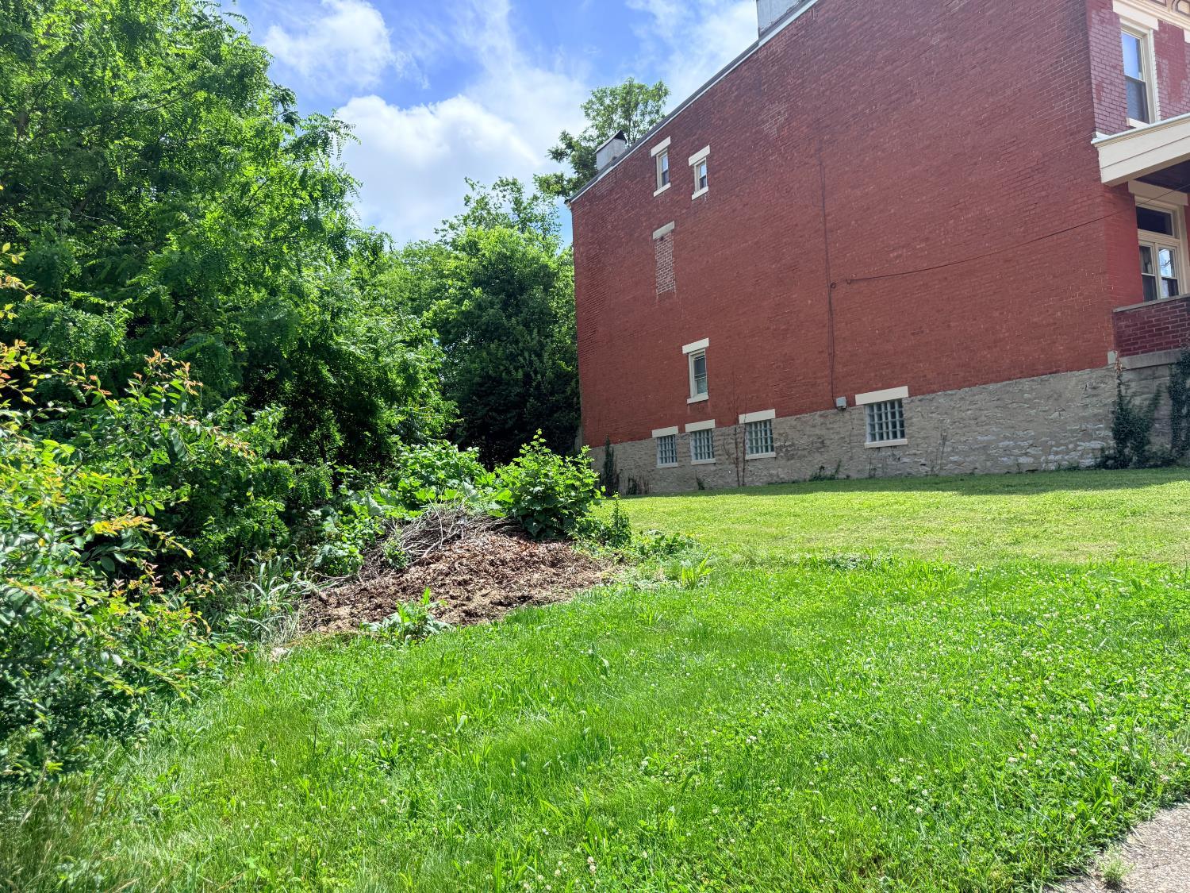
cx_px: 595
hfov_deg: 71.6
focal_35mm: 24
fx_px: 825
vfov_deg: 56.8
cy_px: 446
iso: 100
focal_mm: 6.76
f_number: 1.78
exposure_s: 1/3279
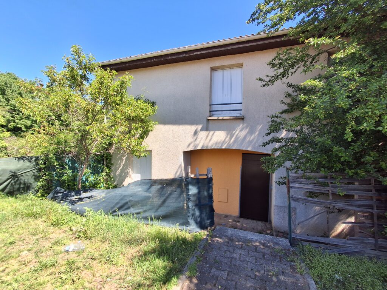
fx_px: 179
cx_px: 194
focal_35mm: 16
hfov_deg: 94.5
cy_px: 145
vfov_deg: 78.1
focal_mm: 1.64
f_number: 2.2
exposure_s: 1/415
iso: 40
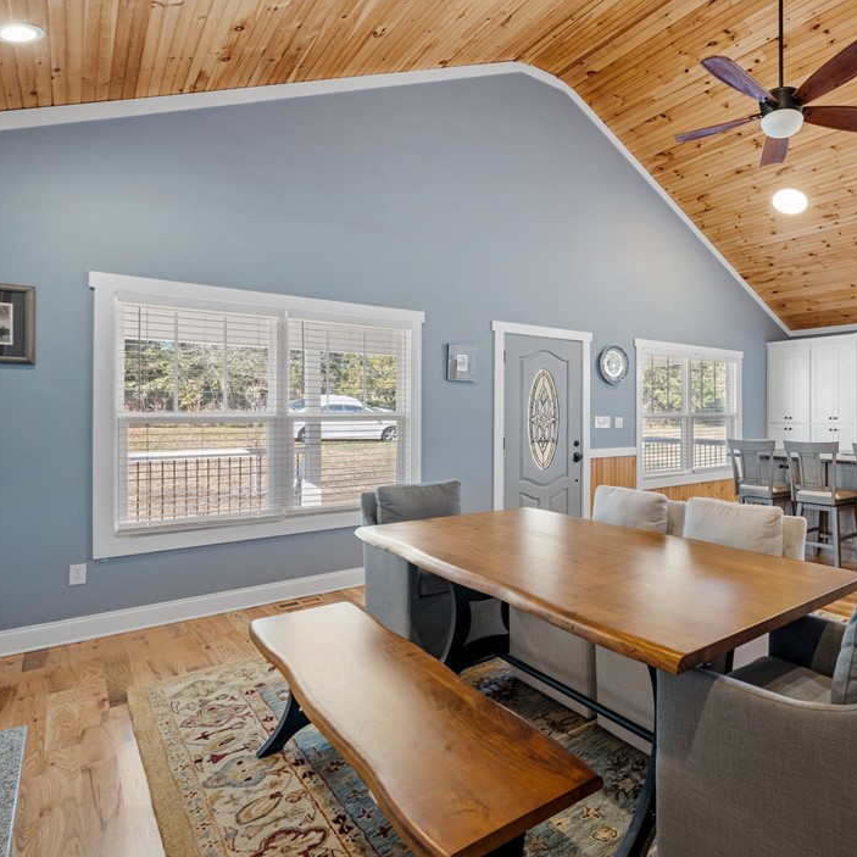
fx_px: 607
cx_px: 625
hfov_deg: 66.8
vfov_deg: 70.5
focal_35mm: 22
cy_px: 420
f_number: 9
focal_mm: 16.5
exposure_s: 1/25
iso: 250
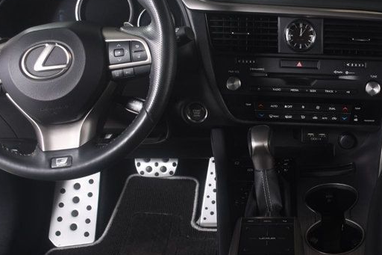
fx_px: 573
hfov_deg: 35.7
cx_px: 306
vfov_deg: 25.0
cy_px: 124
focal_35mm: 54
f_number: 3.5
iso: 100
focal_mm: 18
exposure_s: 1/160
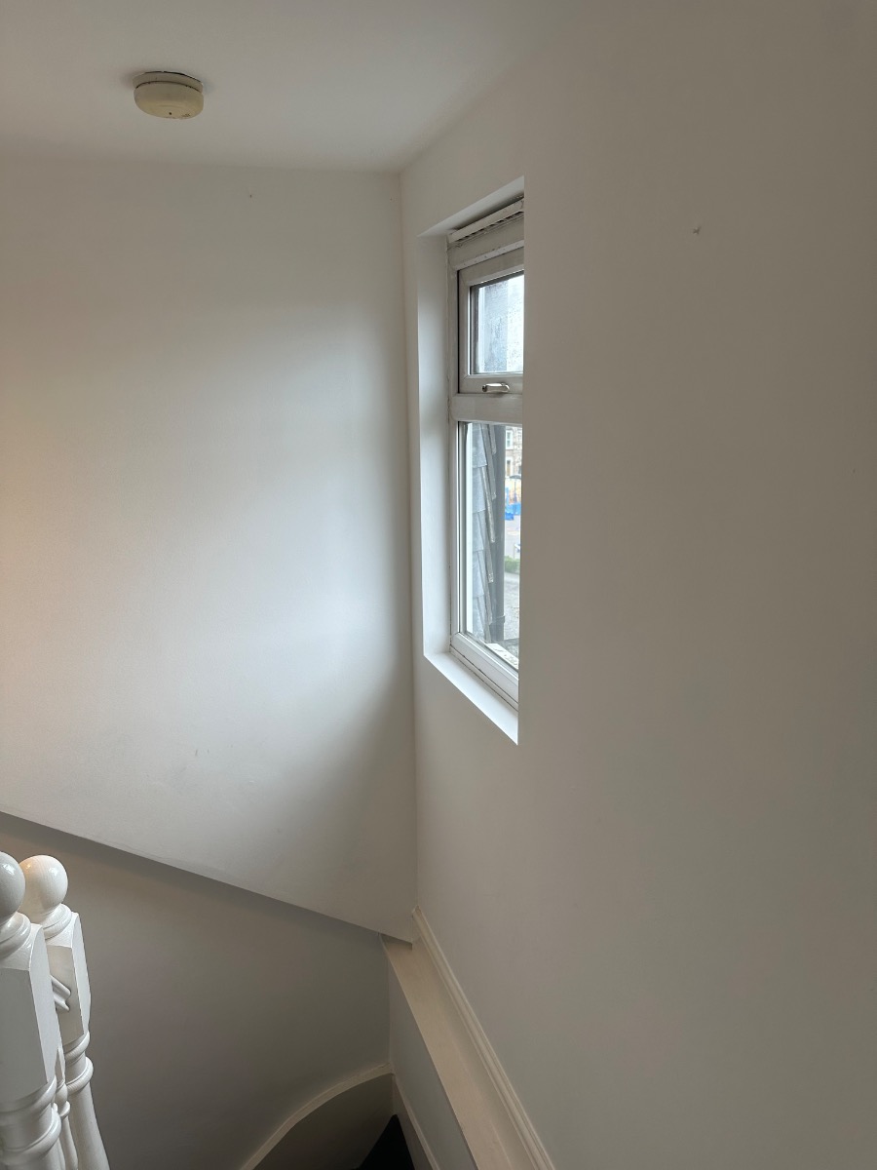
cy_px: 585
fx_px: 811
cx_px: 438
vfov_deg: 71.6
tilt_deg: -12.0
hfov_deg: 56.8
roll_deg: +0.6
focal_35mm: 24
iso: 80
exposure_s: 1/245
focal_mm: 6.86
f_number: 1.78
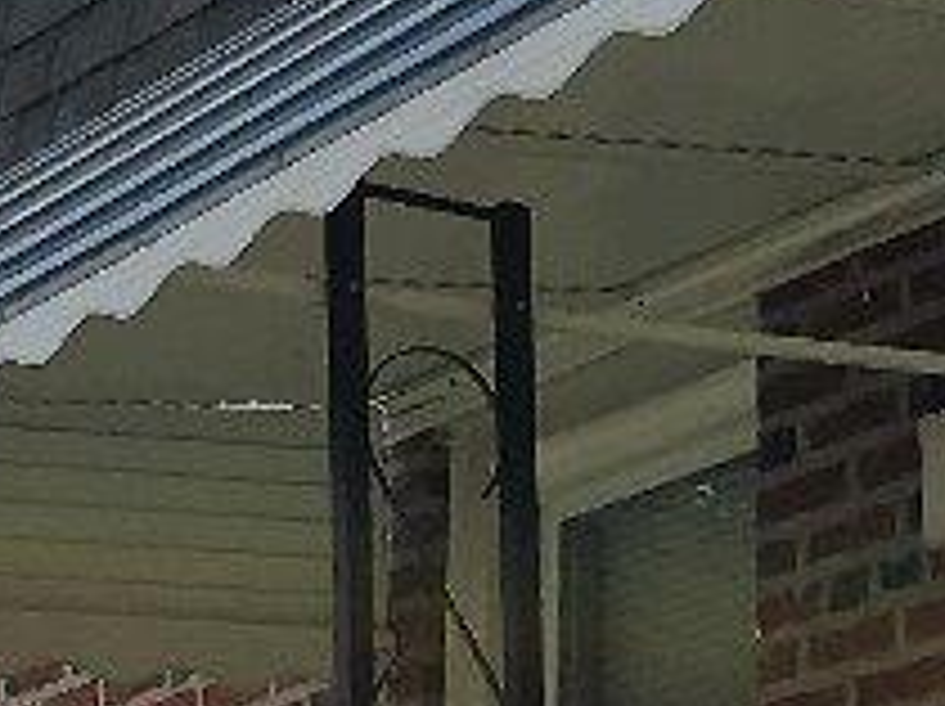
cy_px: 1354
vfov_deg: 7.2
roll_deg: +0.4
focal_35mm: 199
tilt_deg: +4.8
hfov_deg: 9.9
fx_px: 5426
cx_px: 878
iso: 25
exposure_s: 1/1972
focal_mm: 4.15
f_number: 2.2
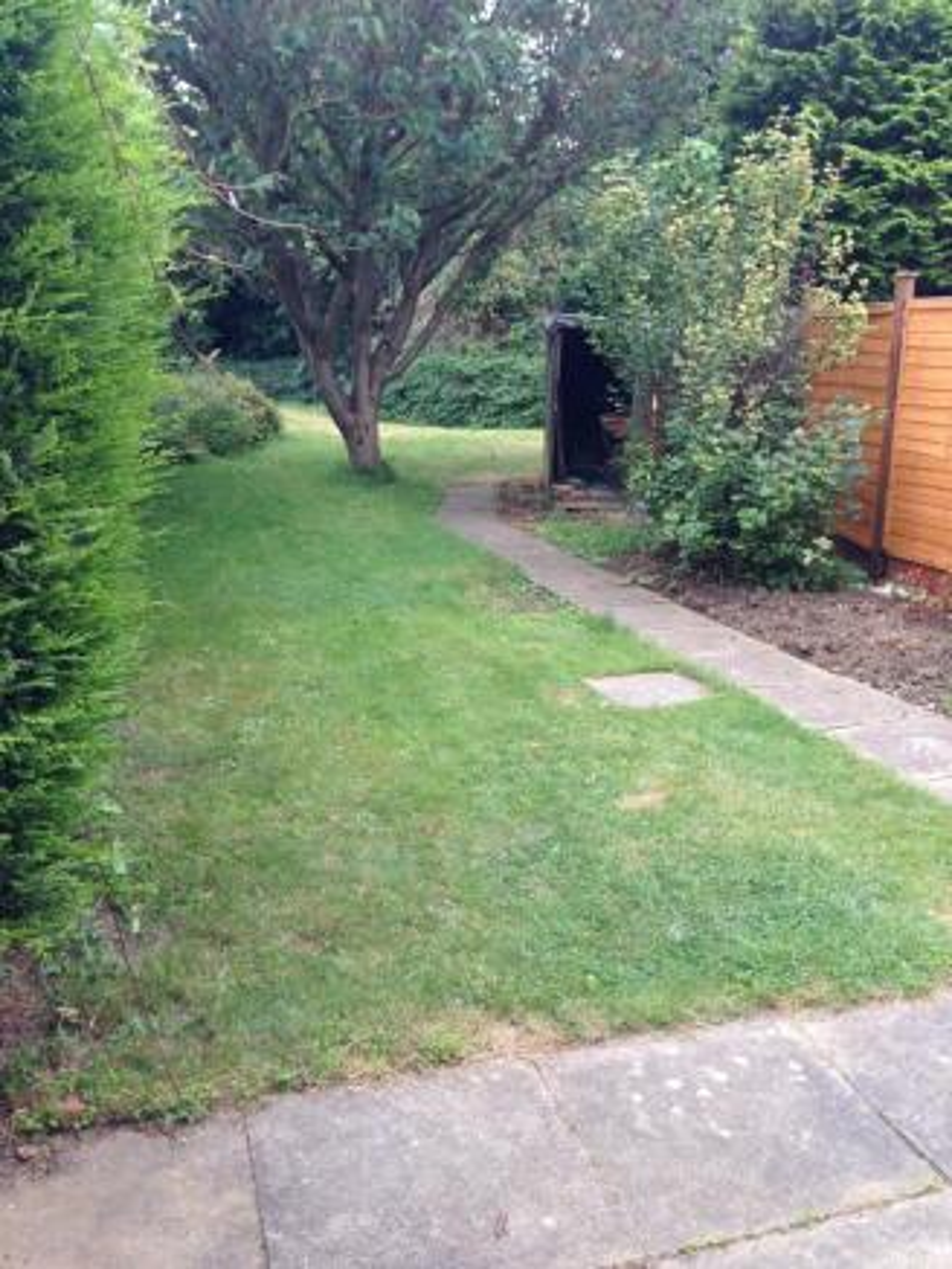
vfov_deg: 55.3
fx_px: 1209
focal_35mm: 33
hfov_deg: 43.0
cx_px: 476
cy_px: 634
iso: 50
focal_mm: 4.12
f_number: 2.4
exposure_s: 1/127
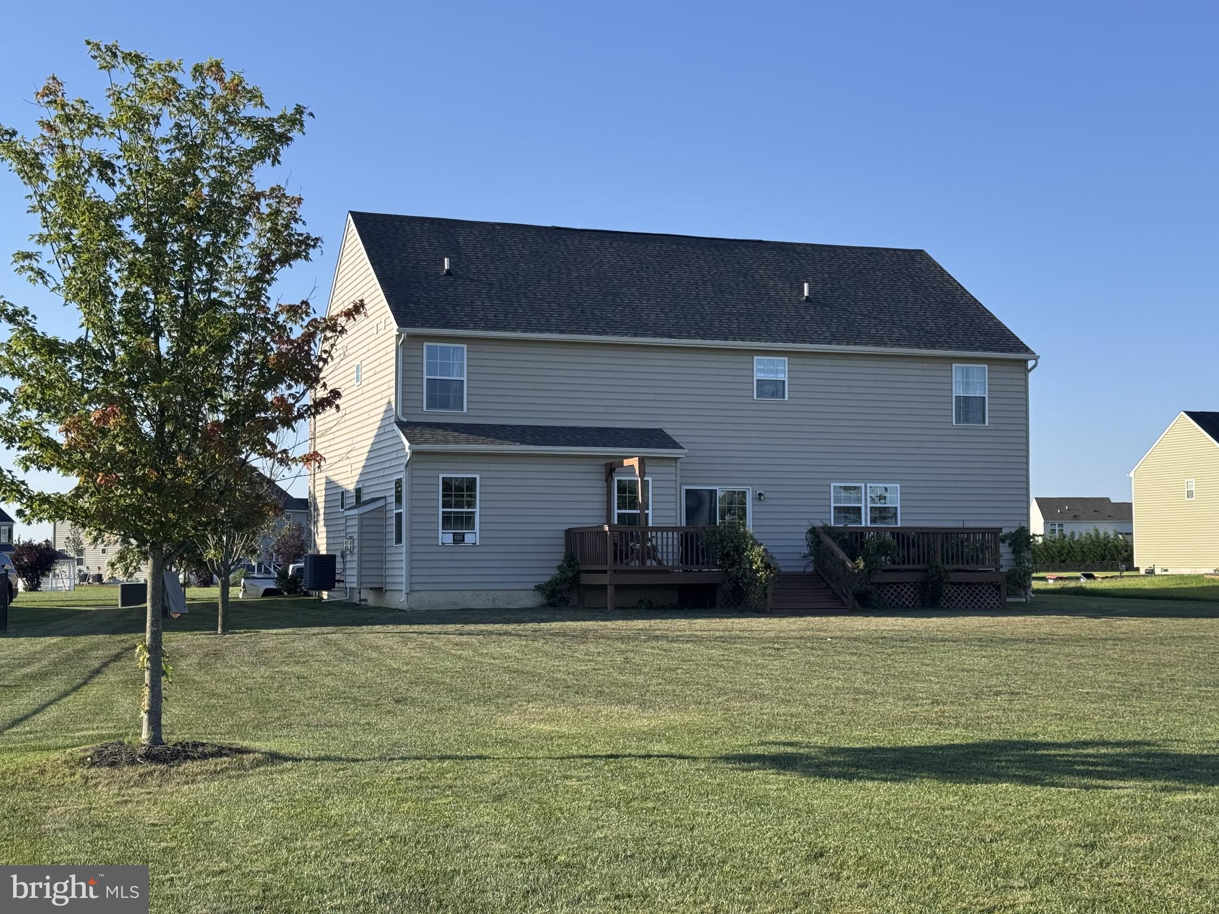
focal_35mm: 48
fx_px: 1690
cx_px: 610
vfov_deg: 30.3
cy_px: 457
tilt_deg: +3.2
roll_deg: -0.1
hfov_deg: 39.7
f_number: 1.78
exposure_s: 1/2611
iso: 64
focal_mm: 6.76
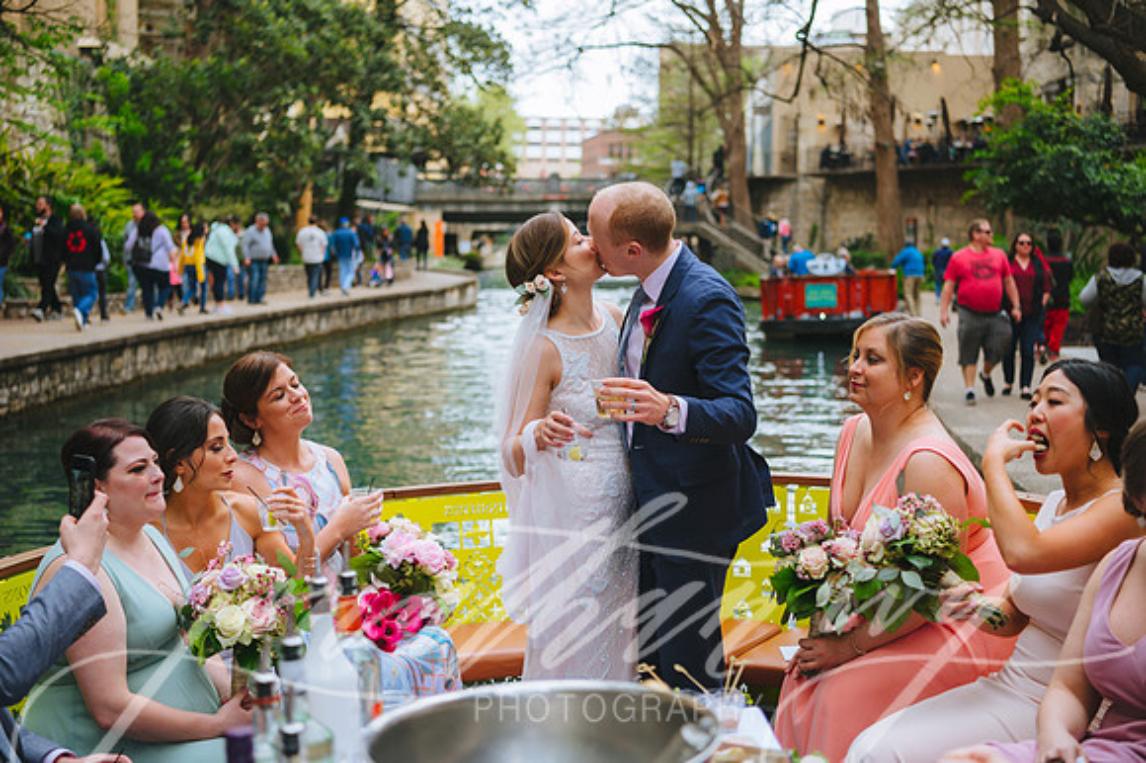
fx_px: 1527
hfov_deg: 41.1
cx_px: 573
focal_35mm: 48
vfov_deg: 28.0
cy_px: 382
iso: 400
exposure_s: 1/640
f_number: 2.8
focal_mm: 48
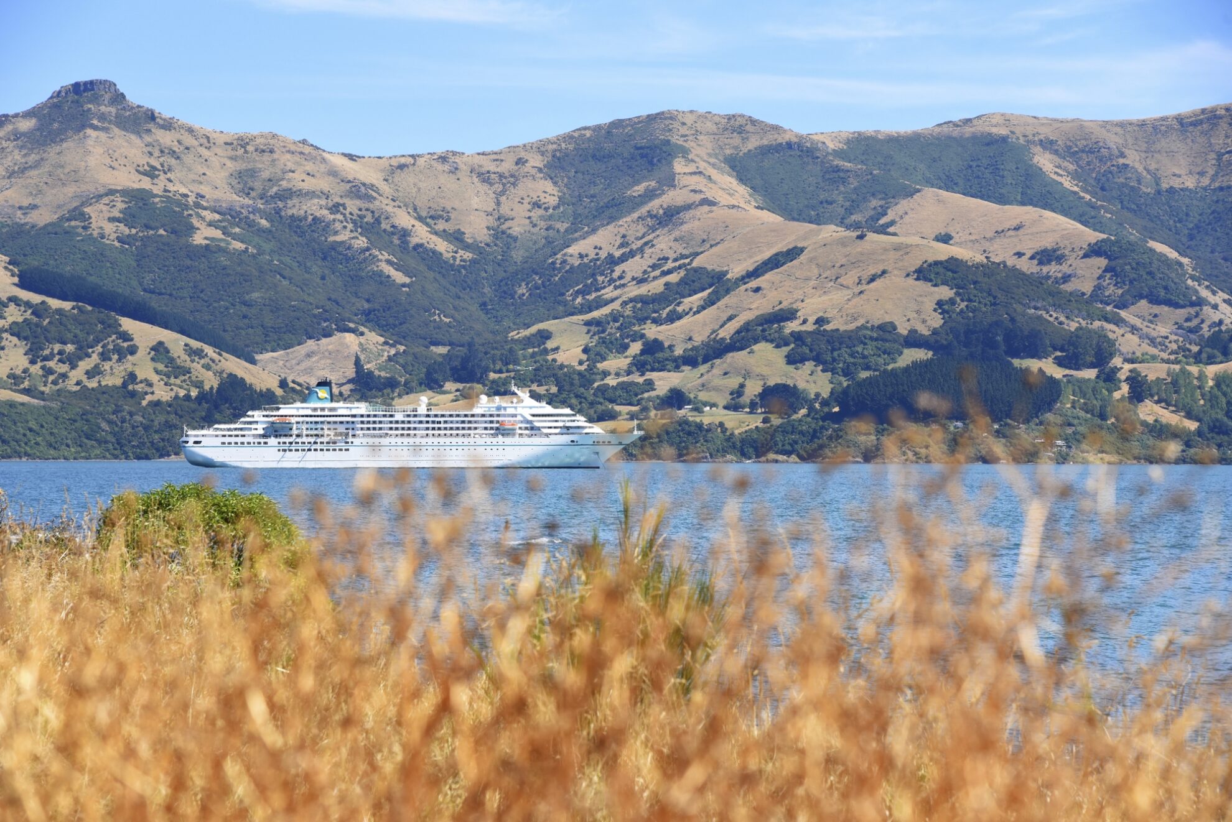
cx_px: 616
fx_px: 2944
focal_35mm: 86
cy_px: 411
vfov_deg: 15.9
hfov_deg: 23.6
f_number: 7.1
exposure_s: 1/1600
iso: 800
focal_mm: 86
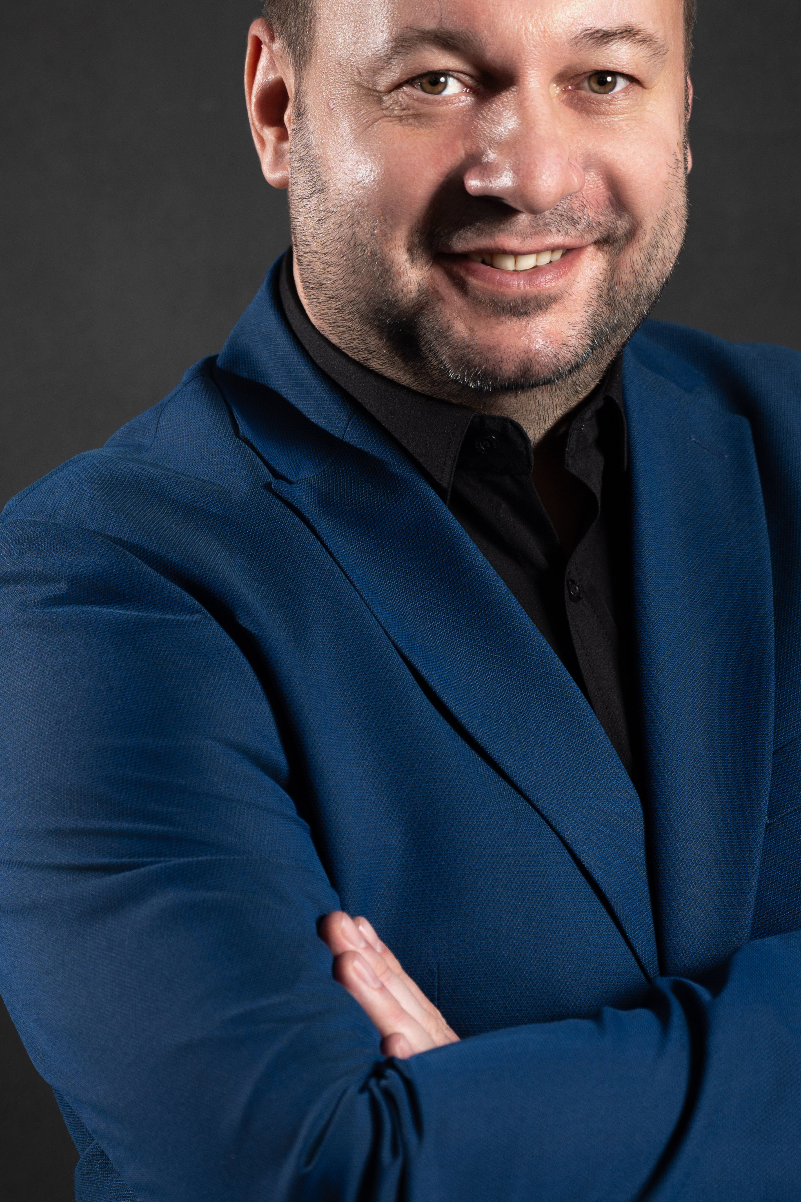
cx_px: 462
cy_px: 698
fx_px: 3838
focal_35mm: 115
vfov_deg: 17.8
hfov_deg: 11.9
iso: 100
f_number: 4
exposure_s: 1/320
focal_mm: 70
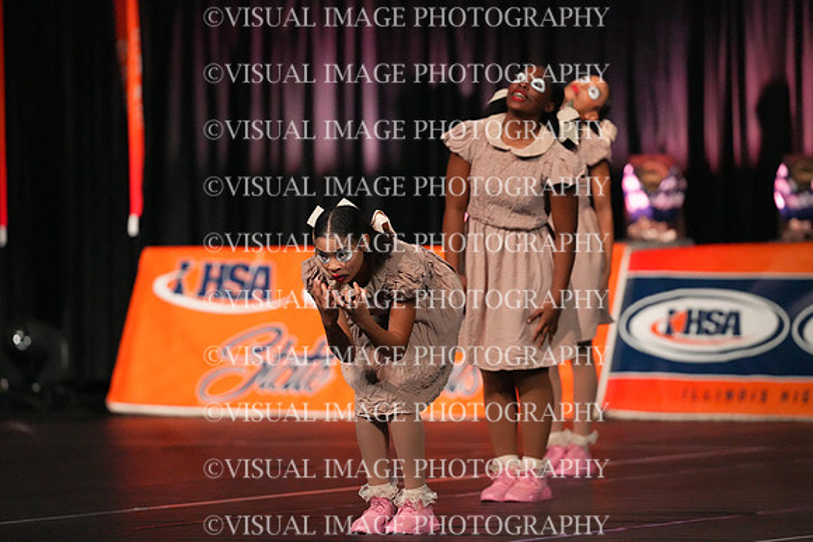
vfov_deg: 4.6
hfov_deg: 6.9
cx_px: 406
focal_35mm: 300
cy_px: 271
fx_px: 6776
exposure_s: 1/1250
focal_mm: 300
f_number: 3.5
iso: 16000
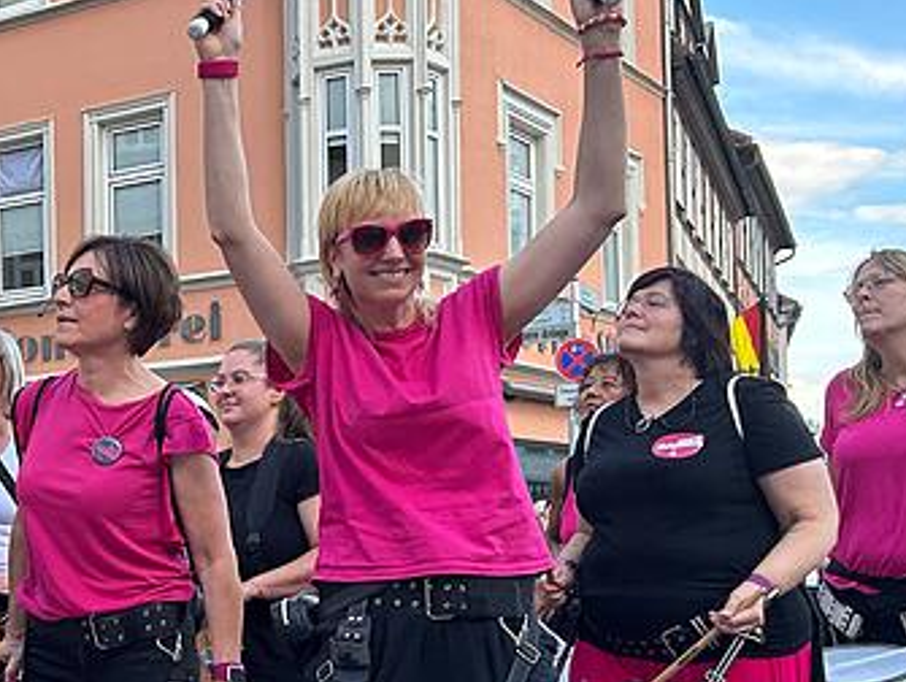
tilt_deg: +1.0
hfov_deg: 29.6
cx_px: 59
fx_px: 1624
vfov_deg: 23.4
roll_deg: +1.9
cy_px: 544
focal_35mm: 62
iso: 50
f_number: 1.5
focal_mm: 5.7
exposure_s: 1/340
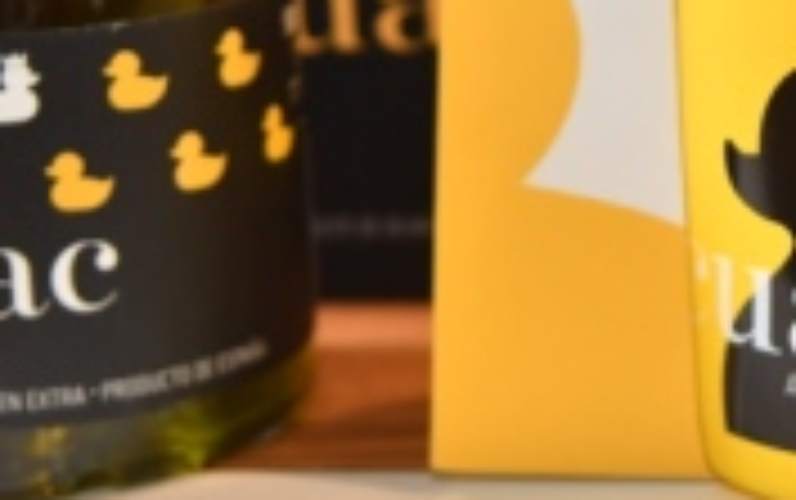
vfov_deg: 10.4
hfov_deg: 16.2
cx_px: 913
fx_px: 2693
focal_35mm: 124
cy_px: -83
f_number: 2.8
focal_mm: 32
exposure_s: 1/50
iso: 800
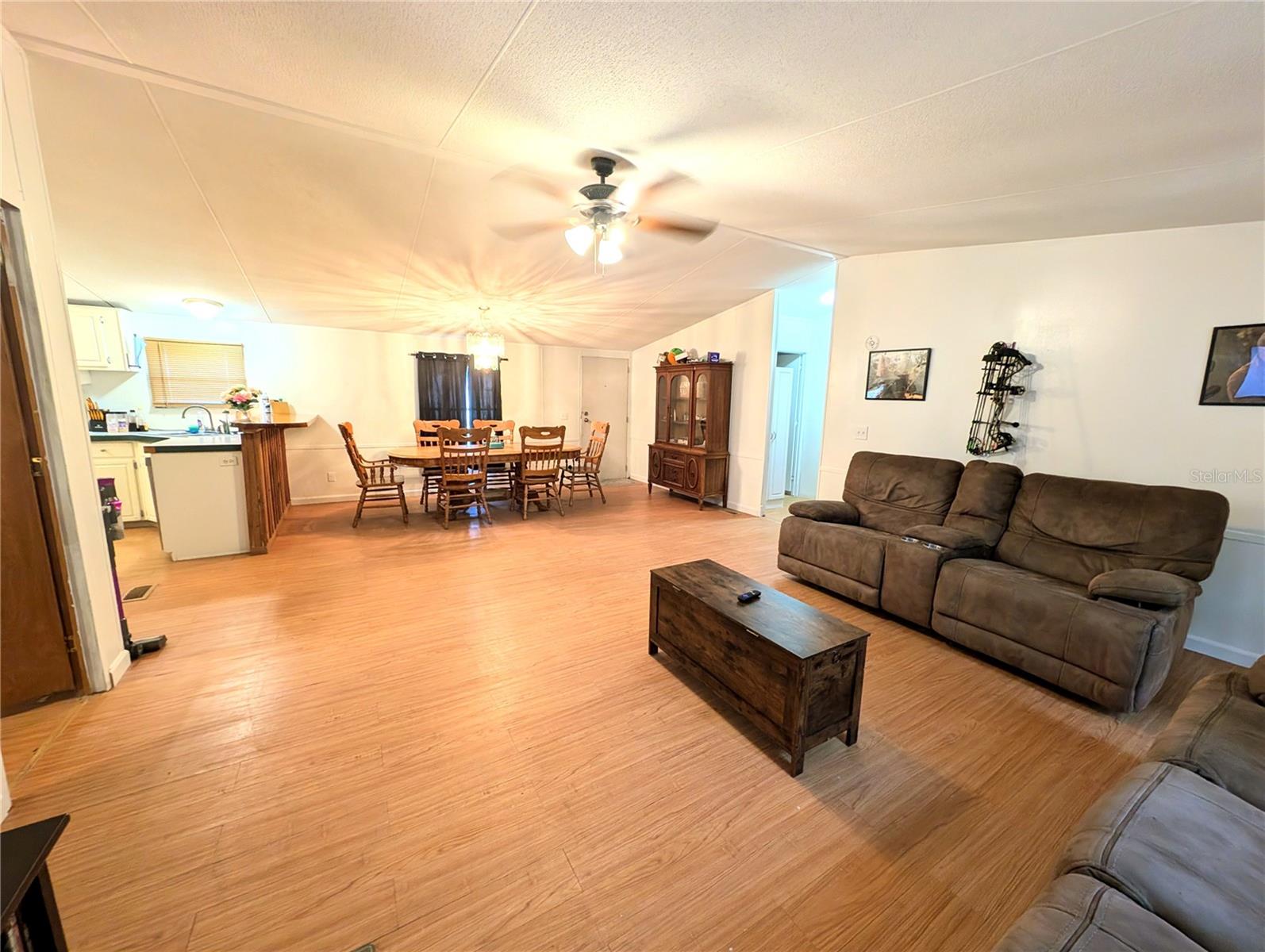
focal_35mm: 12
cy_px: 476
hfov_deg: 110.5
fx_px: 439
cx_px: 632
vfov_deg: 94.6
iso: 152
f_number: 1.95
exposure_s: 1/40
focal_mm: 2.23
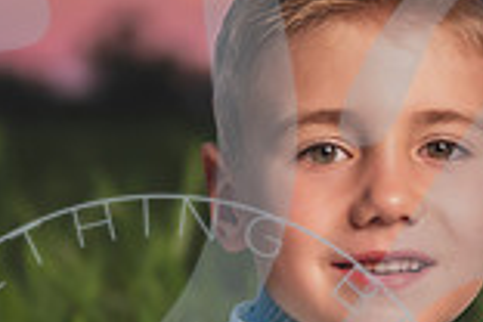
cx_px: 316
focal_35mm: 215
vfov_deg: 6.4
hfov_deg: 9.6
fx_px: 2884
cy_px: 252
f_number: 2.8
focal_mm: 58
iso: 200
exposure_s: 1/1000
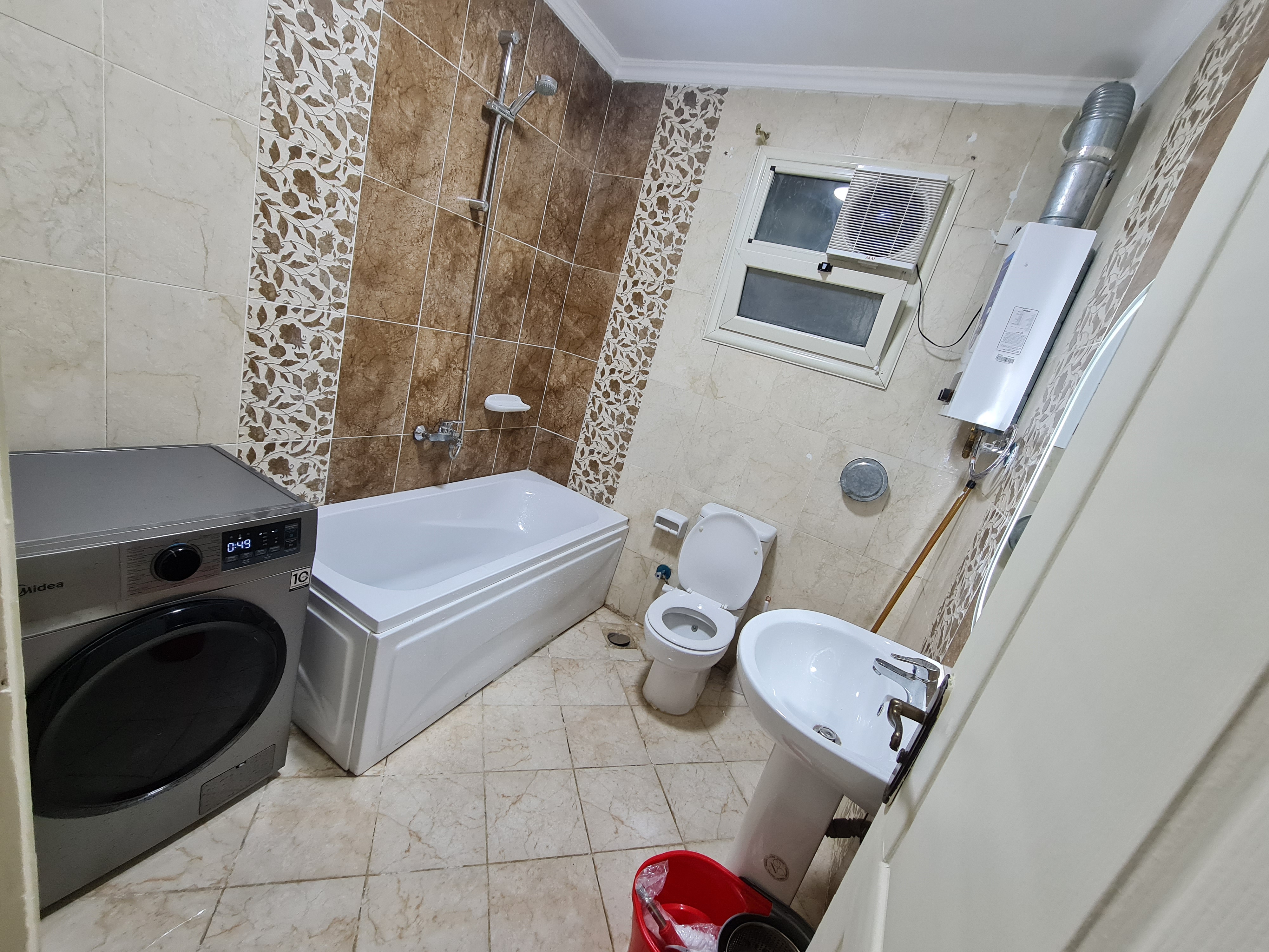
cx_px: 634
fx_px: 477
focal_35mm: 13
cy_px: 476
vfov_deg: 89.9
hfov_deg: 106.2
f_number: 2.2
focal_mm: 2.2
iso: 200
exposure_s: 1/50
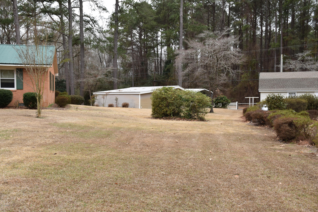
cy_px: 106
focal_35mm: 45
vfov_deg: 29.9
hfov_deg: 43.6
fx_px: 397
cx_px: 159
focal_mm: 30
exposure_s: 1/200
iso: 400
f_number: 7.1
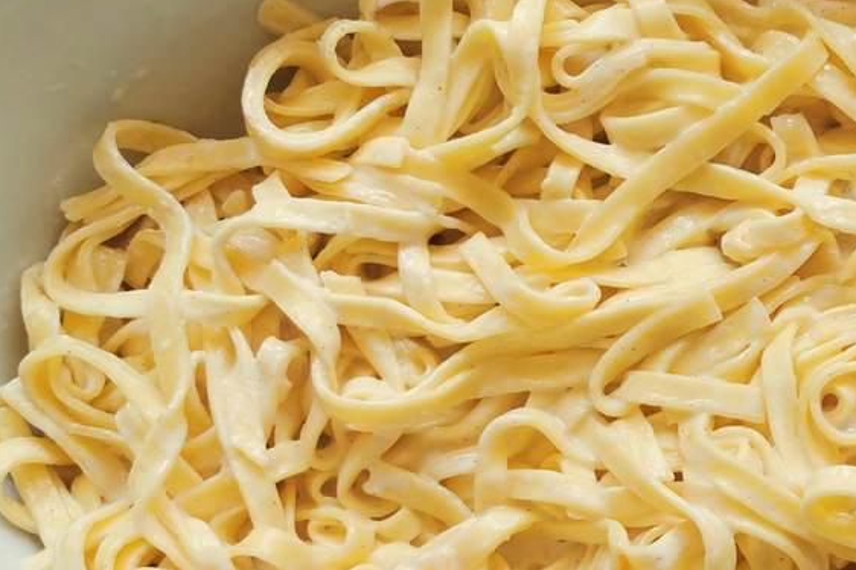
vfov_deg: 22.2
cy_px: 476
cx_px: 787
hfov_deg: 31.7
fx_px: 1426
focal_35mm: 60
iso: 50
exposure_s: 1/223
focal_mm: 5.56
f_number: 1.6
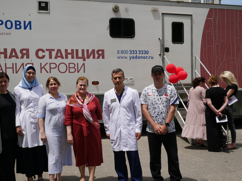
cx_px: 94
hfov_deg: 44.5
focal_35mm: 42
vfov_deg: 34.3
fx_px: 294
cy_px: 104
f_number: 8
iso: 200
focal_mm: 17
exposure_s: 1/500
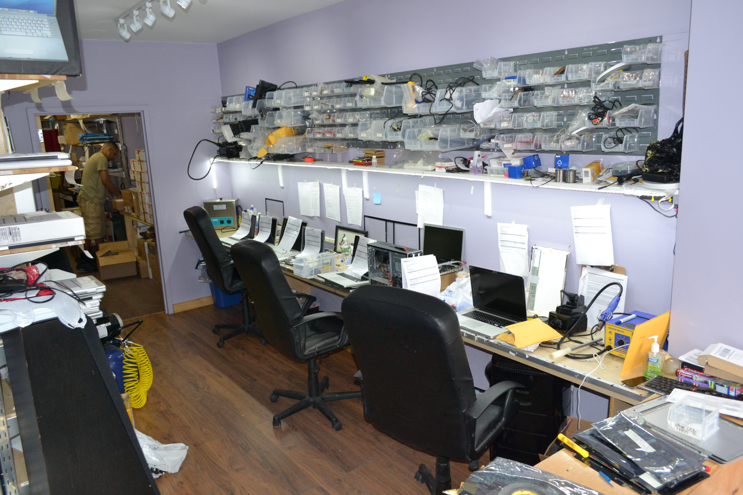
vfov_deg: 47.9
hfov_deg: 67.4
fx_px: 557
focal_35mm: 27
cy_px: 248
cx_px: 372
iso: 1100
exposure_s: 1/80
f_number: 5.6
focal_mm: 18
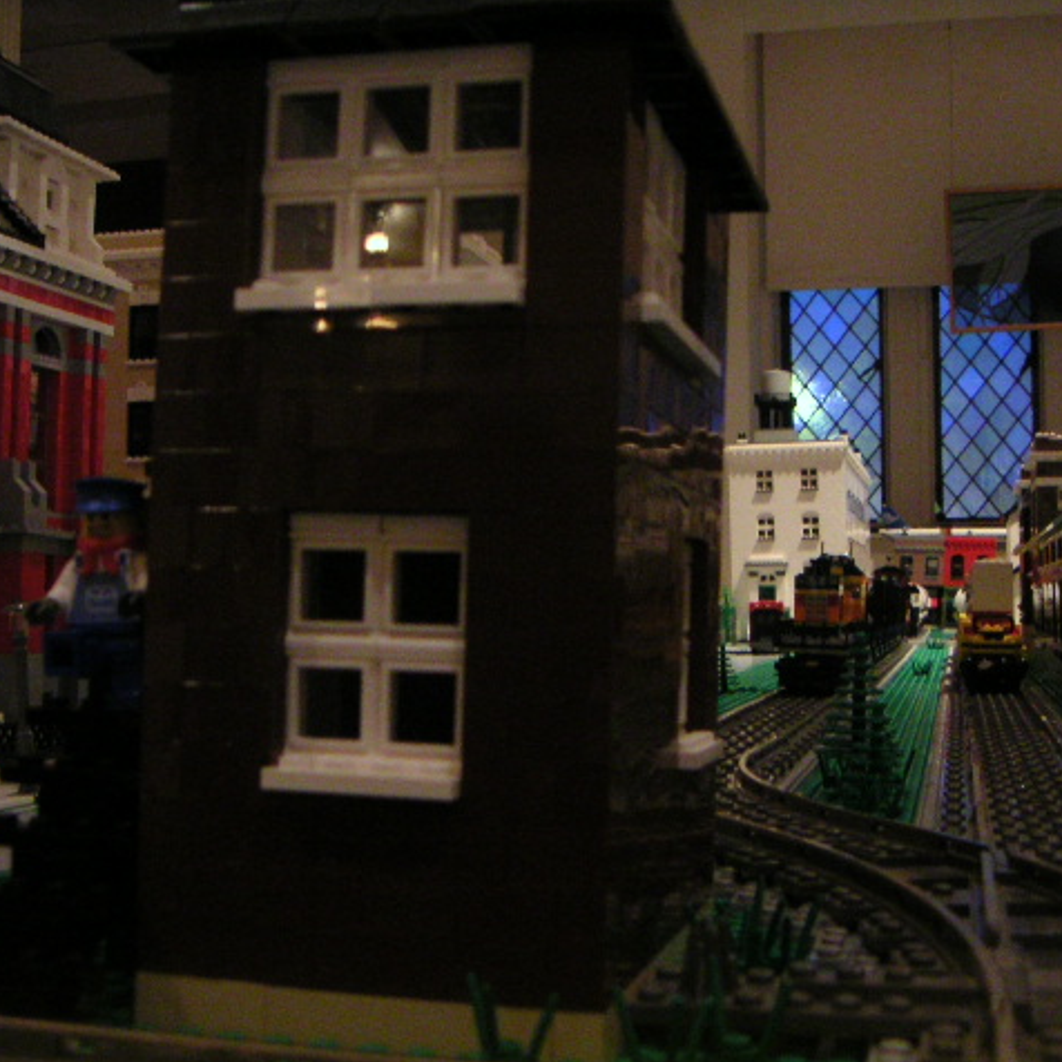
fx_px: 1527
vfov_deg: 38.3
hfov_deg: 38.3
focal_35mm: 44
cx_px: 576
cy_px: 529
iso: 400
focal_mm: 4.8
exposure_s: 1/15
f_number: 2.8
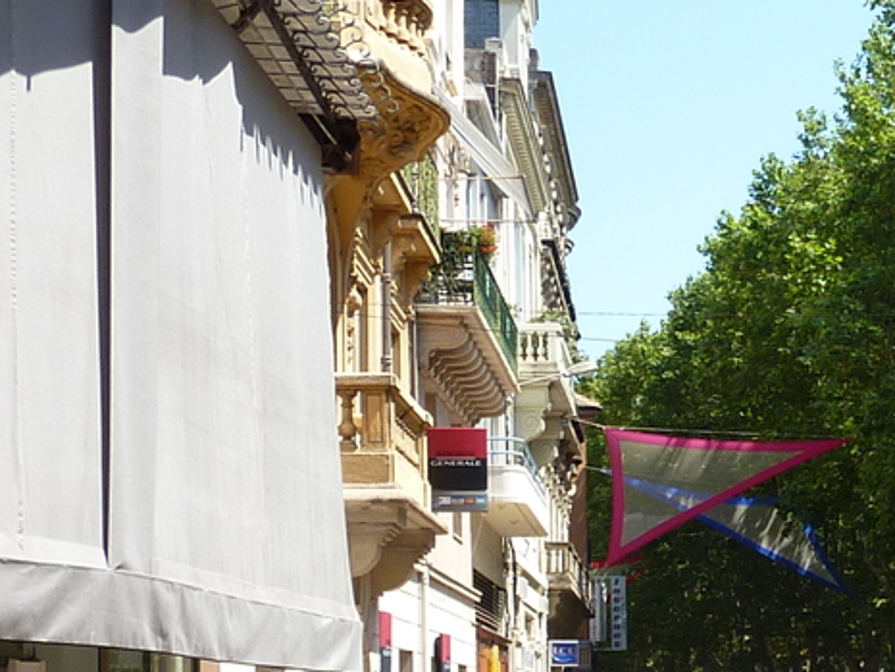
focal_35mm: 86
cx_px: 932
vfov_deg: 16.8
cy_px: 668
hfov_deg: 21.8
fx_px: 2224
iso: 80
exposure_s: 1/320
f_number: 4
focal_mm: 4.1
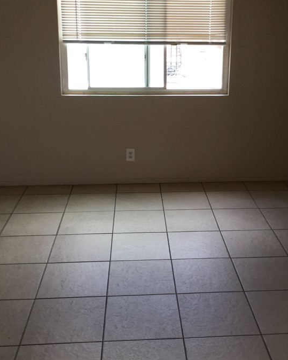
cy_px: 126
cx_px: 176
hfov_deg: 32.6
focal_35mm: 46
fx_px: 490
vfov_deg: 39.9
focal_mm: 3.3
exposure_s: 1/60
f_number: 2.4
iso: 25
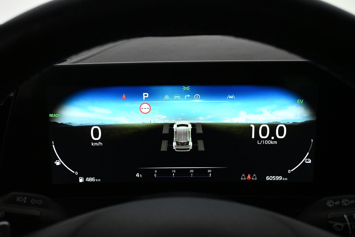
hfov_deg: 57.2
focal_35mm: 33
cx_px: 178
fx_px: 325
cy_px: 118
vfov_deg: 40.0
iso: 4000
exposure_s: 1/320
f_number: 4
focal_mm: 22
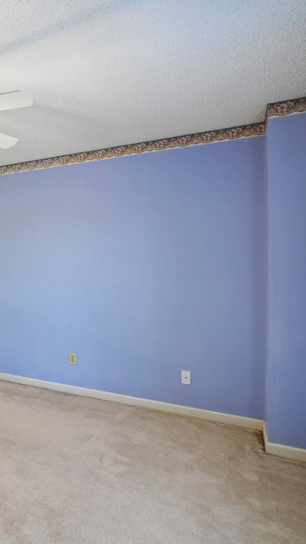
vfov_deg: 71.9
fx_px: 375
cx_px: -55
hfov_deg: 35.6
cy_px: 266
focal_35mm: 26
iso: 400
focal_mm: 16
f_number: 8
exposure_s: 1/6
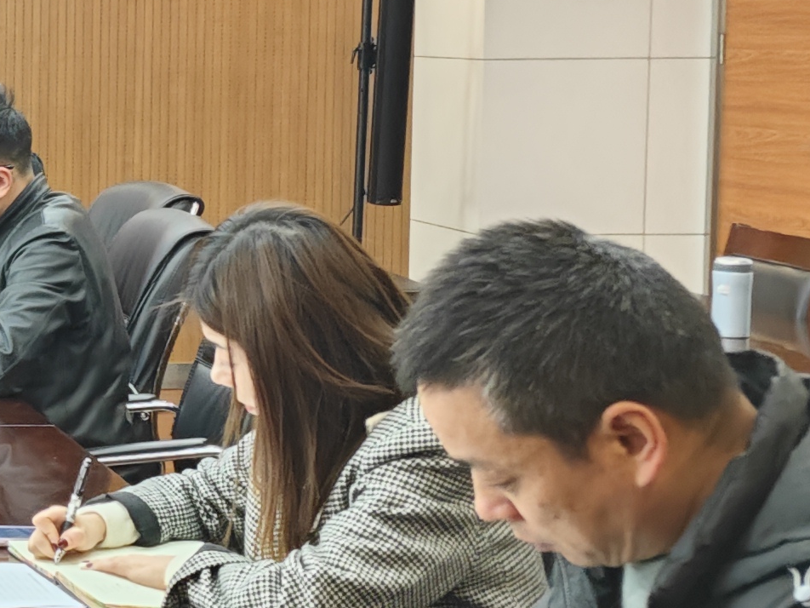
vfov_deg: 14.9
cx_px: -516
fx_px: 2317
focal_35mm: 99
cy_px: 192
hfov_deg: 17.2
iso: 500
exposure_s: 1/50
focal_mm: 5.43
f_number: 1.8
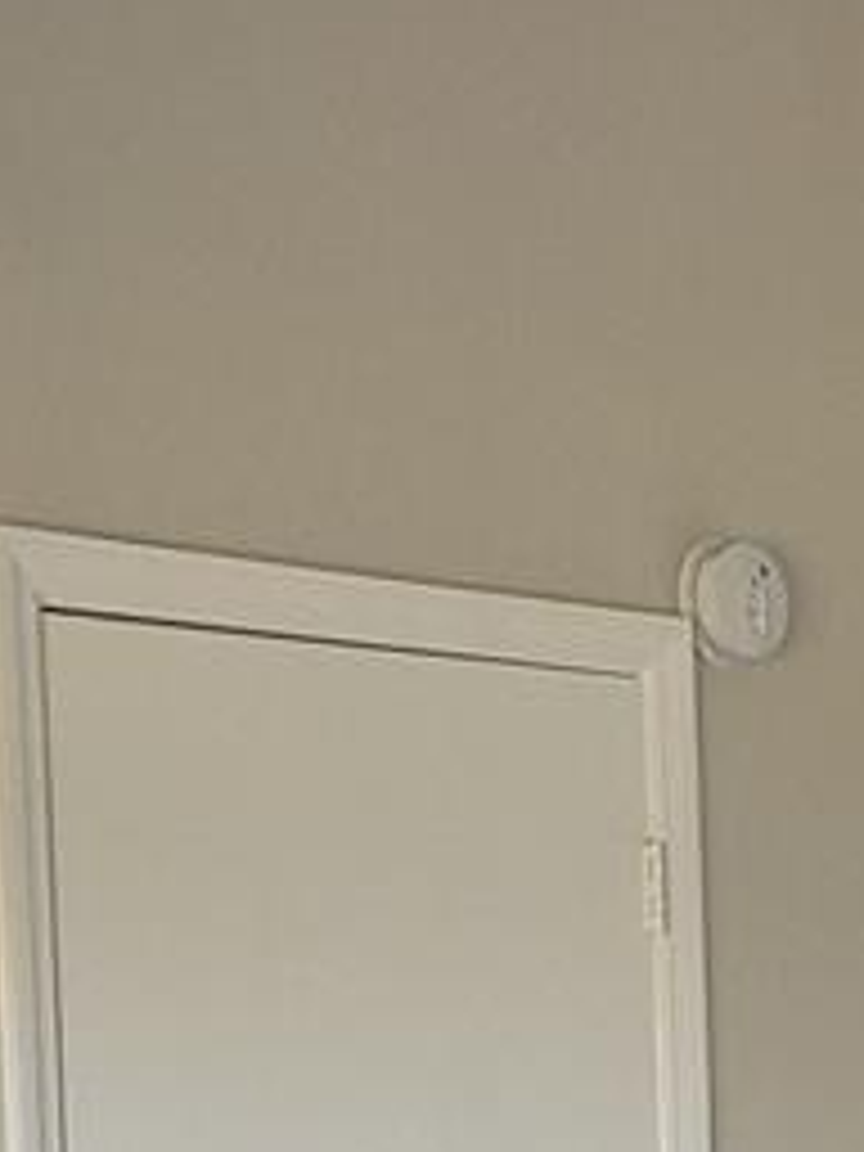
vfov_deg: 15.4
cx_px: 1912
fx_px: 4060
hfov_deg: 10.7
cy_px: 1498
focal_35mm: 122
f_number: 2.4
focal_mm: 4.3
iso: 160
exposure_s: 1/60
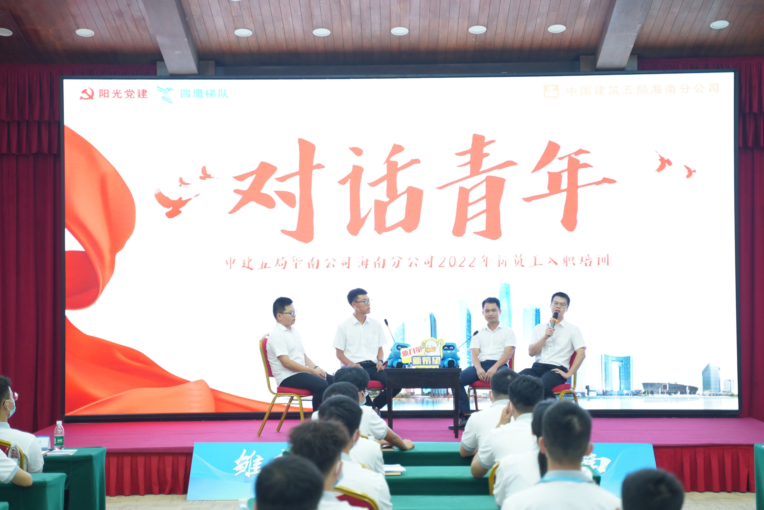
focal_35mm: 69
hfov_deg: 29.2
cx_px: 382
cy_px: 255
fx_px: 1464
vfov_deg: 19.7
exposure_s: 1/60
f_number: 3.2
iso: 800
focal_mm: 69
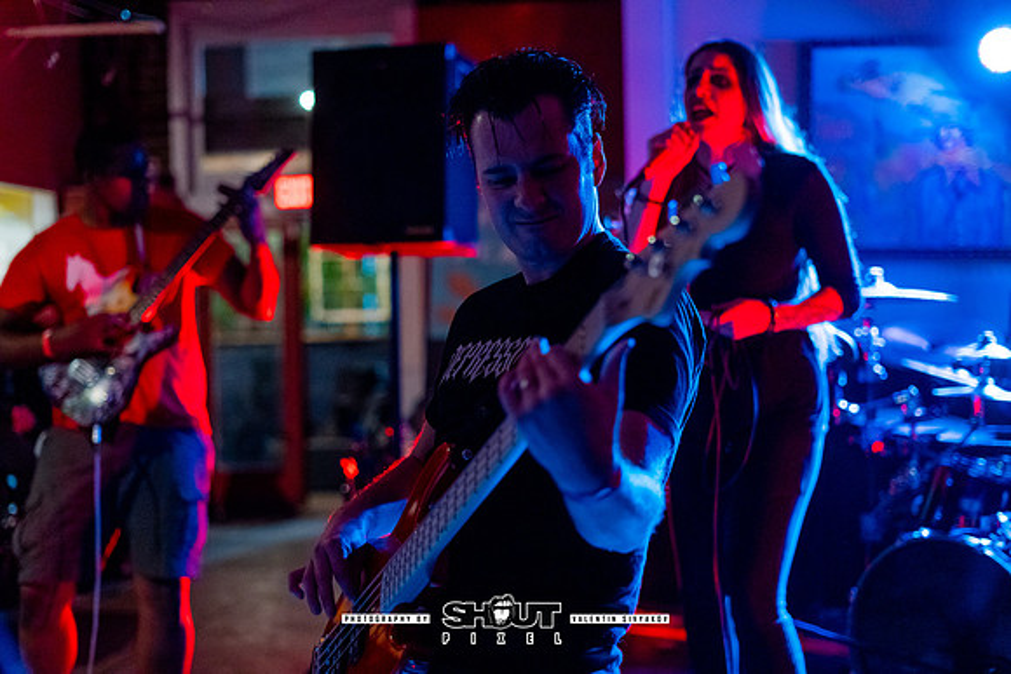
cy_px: 337
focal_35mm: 50
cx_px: 506
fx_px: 1404
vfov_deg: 27.0
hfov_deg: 39.6
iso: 3200
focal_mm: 50
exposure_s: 1/160
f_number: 2
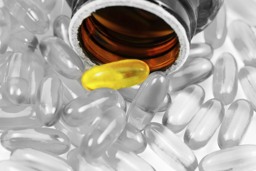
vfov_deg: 13.0
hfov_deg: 19.5
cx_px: 128
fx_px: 747
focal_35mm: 105
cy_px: 86
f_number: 11
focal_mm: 105
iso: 100
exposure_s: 1.3
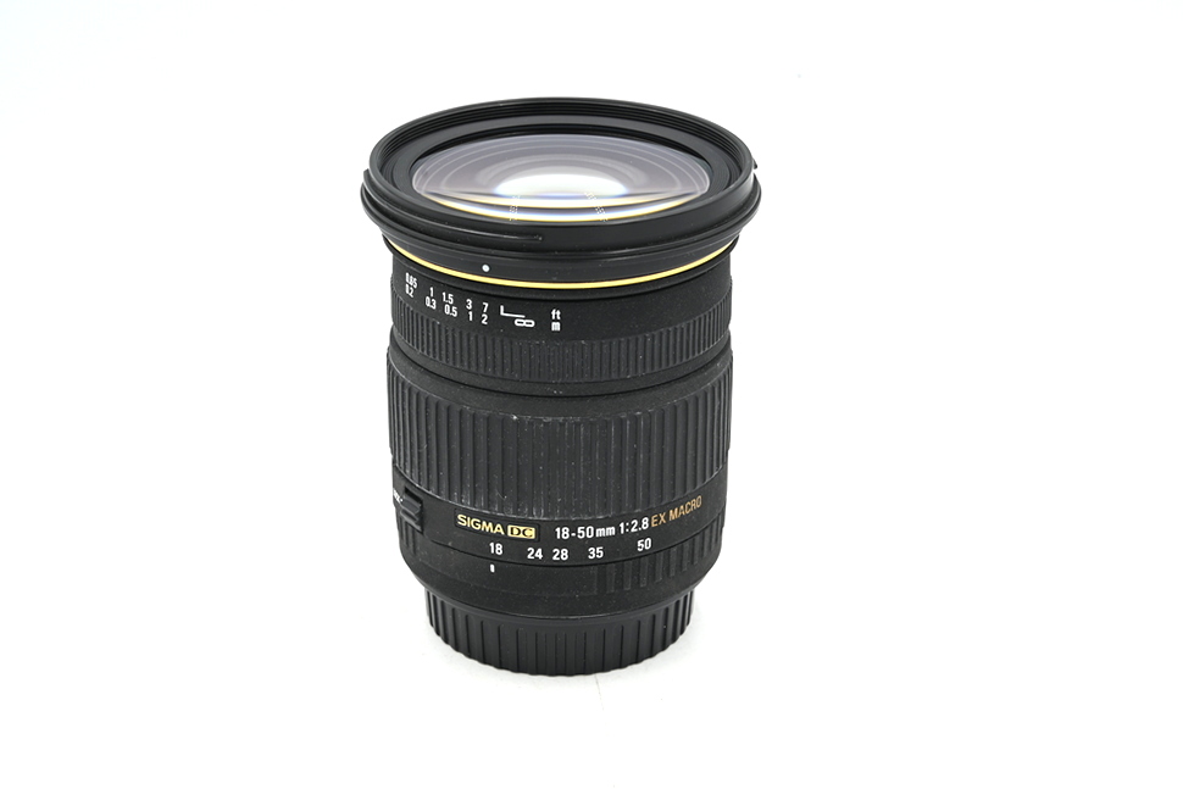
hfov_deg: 27.0
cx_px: 592
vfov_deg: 18.2
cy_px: 394
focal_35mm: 75
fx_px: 2465
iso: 100
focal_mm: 75
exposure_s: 1/13
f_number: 14
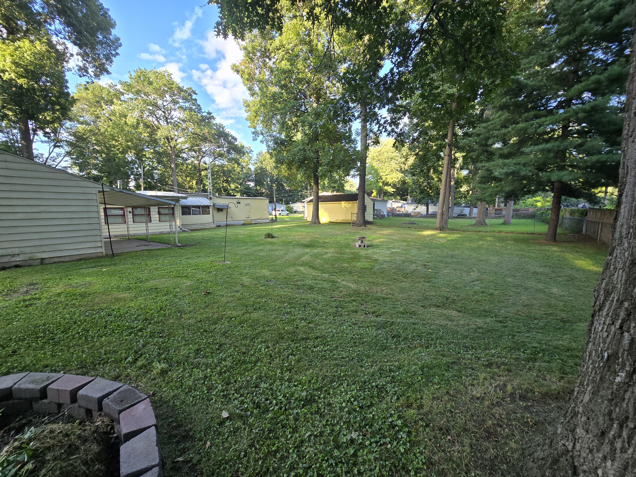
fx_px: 239
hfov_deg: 106.2
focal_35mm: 13
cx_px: 318
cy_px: 238
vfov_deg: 89.9
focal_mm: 2.2
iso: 50
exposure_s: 1/159
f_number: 2.2
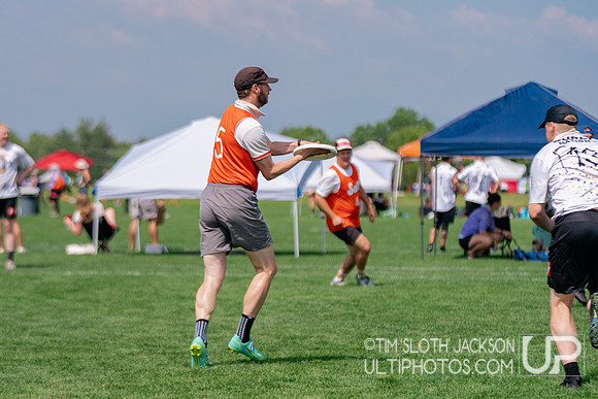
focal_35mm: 195
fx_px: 3248
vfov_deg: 7.0
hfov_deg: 10.5
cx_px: 236
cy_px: 220
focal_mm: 118
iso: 640
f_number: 2.8
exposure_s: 1/16000
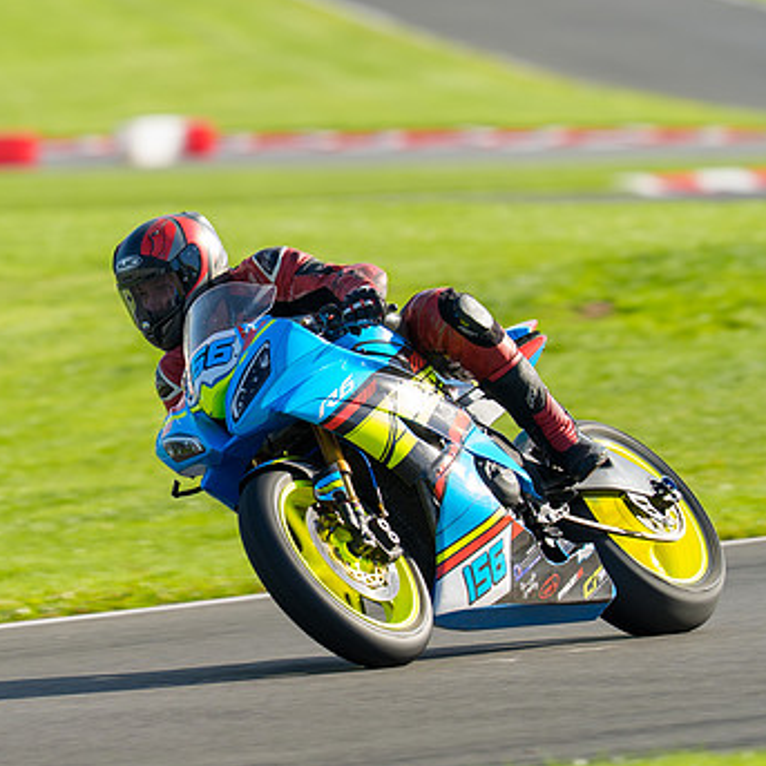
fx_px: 16599
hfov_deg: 2.6
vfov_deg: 2.6
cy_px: 382
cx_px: 279
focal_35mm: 663
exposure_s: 1/400
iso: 125
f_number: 5.6
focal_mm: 400
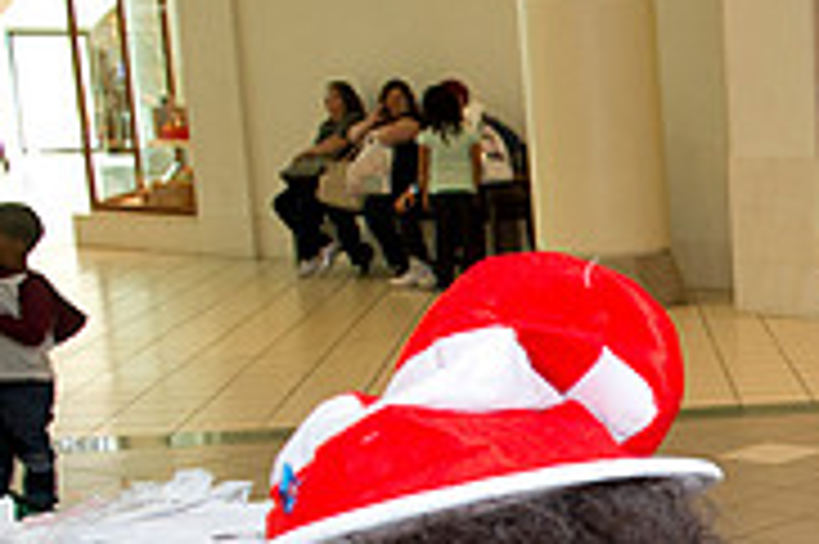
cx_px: 1292
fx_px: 1887
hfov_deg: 20.3
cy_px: 486
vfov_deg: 16.2
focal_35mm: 83
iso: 1250
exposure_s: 1/250
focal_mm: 26
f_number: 5.6
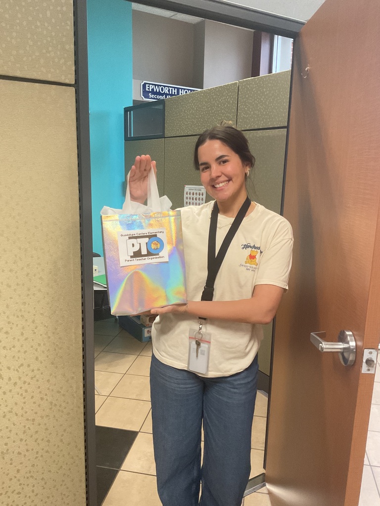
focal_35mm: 29
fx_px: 424
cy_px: 253
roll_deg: -1.2
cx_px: 190
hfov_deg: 48.2
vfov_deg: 61.7
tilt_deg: -11.8
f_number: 1.8
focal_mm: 3
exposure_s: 1/60
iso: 200
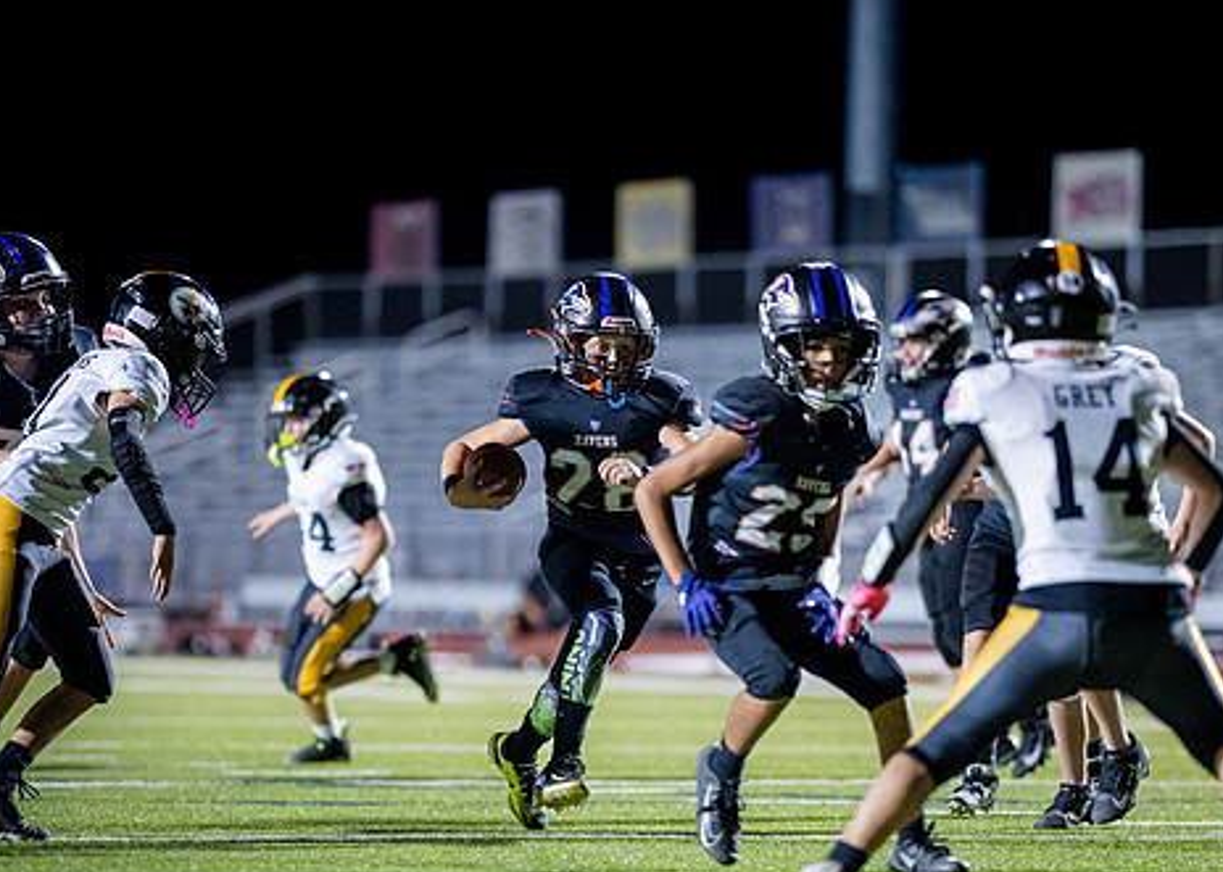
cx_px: 604
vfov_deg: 6.8
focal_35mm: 210
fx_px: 7291
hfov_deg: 9.6
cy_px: 578
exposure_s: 1/1250
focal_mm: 135
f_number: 1.8
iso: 3200
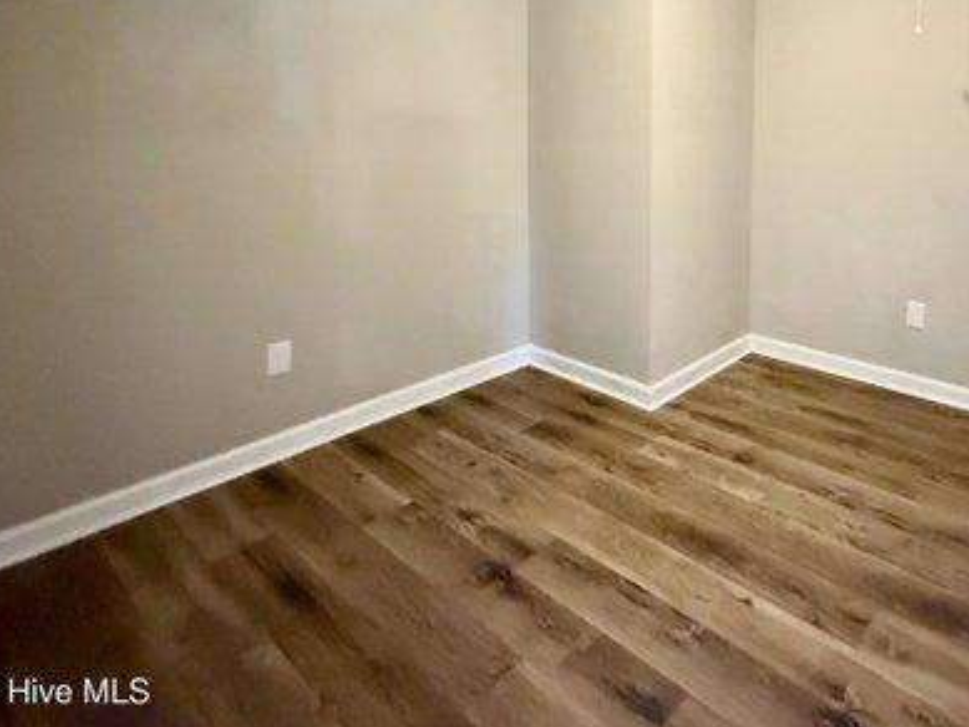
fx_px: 644
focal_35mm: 23
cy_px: 149
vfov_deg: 55.0
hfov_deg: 70.4
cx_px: 691
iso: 1000
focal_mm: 2.22
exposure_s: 1/60
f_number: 2.2
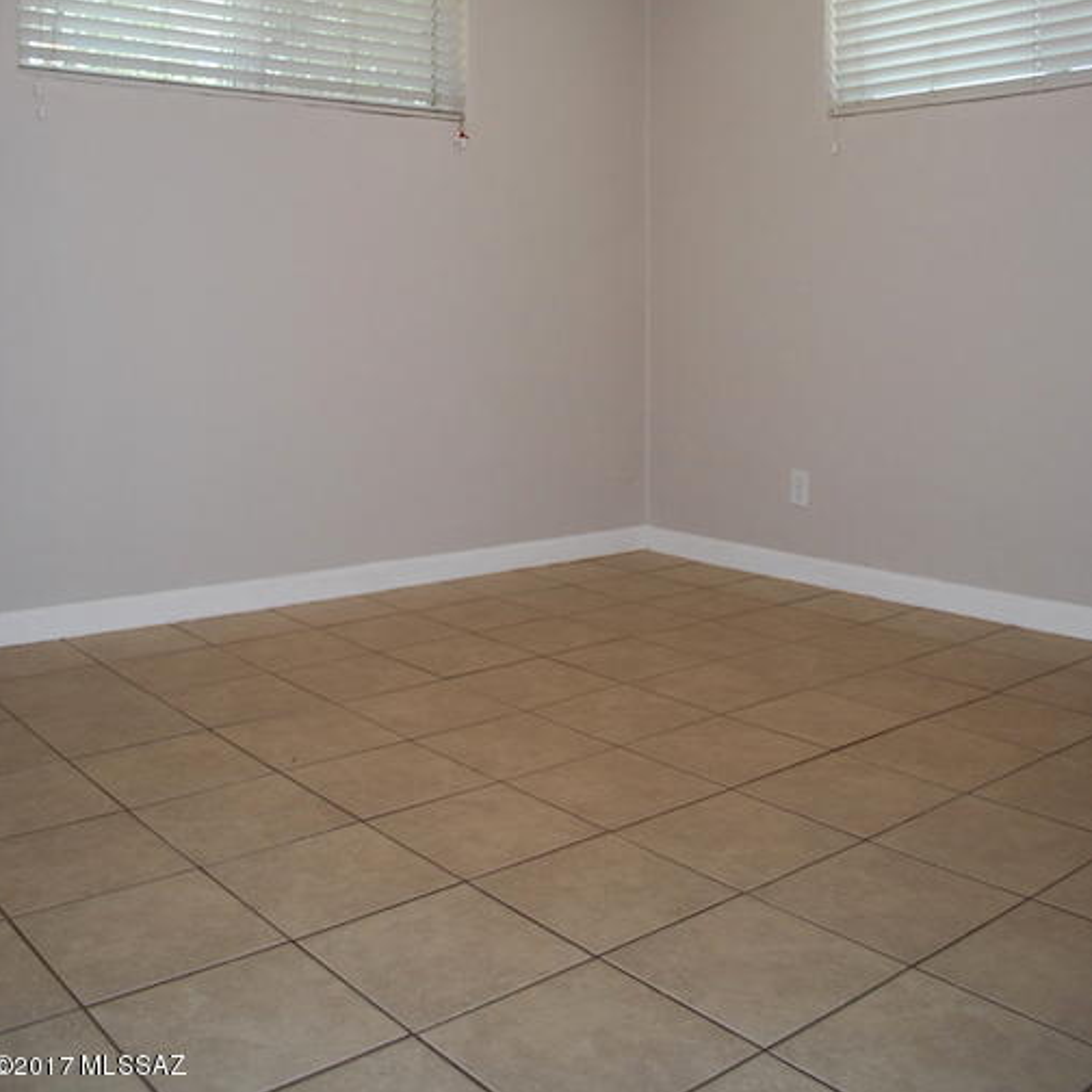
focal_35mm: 35
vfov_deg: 45.8
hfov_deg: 47.2
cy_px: 295
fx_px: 1249
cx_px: 537
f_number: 3.5
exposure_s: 1/60
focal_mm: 18
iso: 200
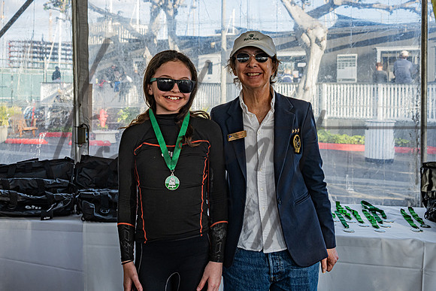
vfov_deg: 29.3
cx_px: 177
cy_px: 90
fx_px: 552
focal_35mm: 46
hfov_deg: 42.9
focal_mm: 33
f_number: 5.6
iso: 200
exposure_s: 1/250
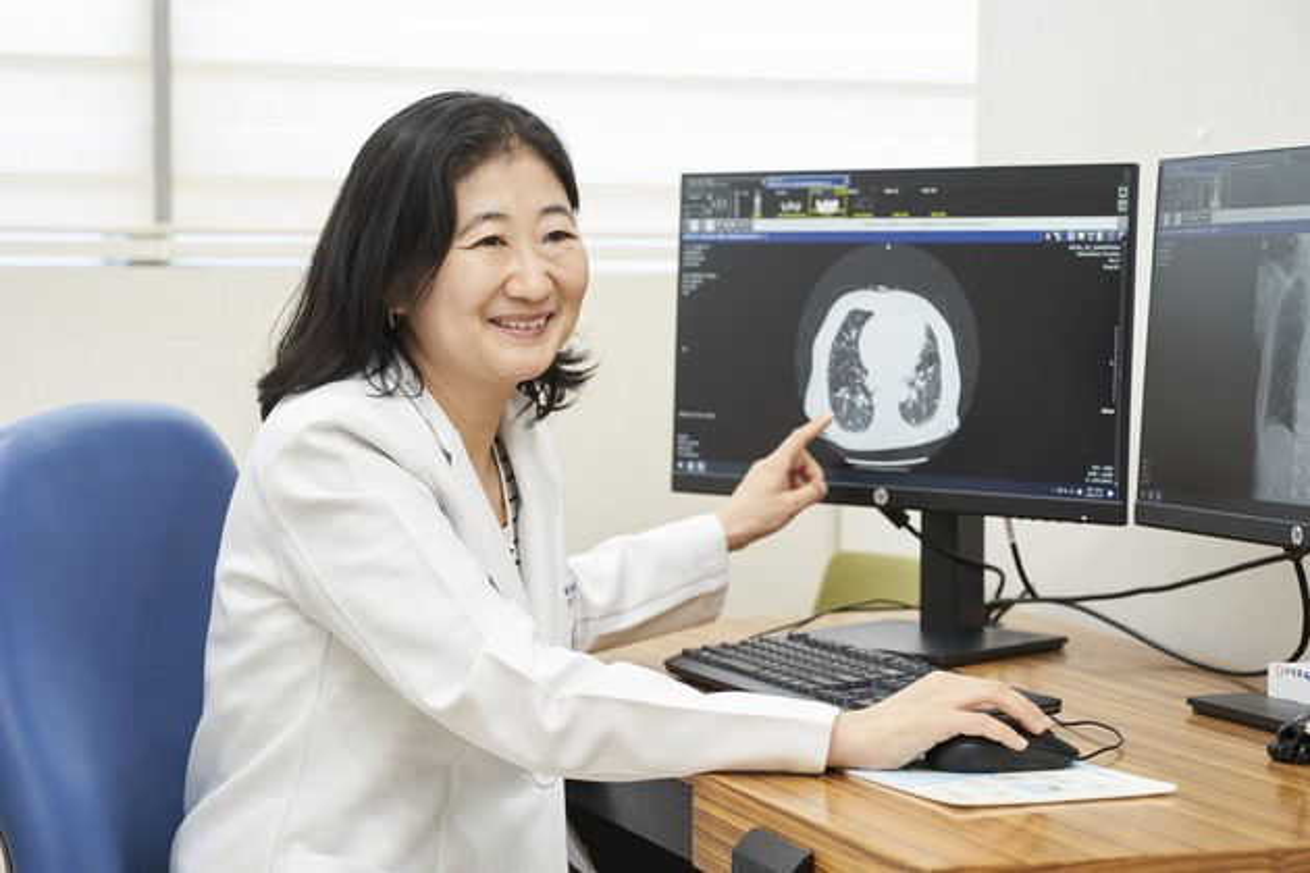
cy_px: 436
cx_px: 655
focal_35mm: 77
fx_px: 2802
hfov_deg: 26.3
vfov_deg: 17.7
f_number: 4.5
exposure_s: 1/80
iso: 1250
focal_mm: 77
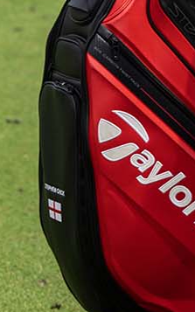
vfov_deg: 6.2
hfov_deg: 3.9
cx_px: 331
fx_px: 2867
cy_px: -84
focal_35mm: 337
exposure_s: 1/1000
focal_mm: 82
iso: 125
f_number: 3.5
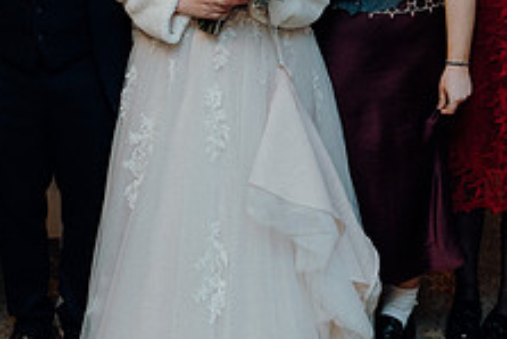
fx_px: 1043
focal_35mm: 74
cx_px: 207
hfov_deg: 27.3
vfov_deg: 18.1
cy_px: 30
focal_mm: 28
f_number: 3.5
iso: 2500
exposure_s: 1/160
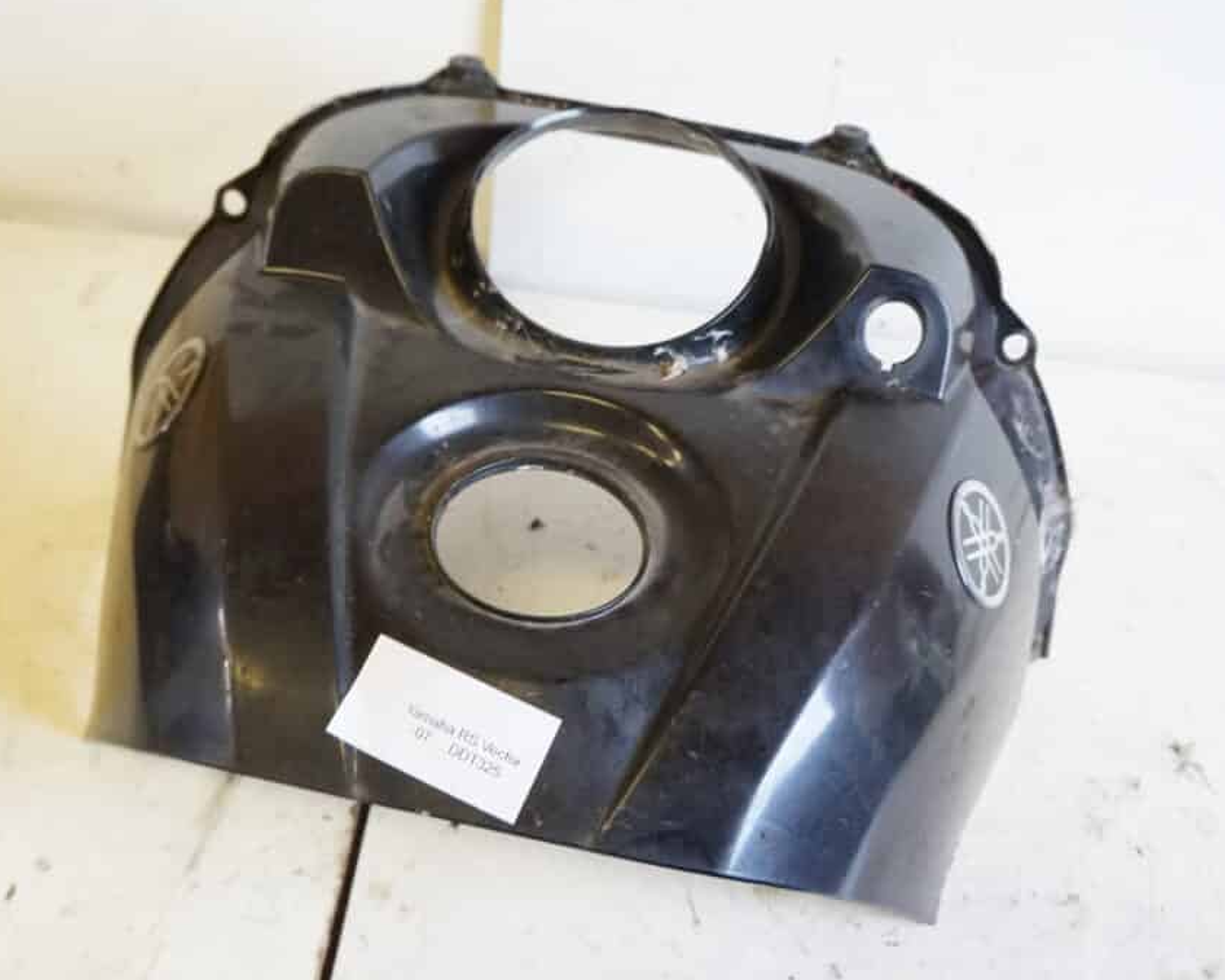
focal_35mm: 33
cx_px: 590
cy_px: 489
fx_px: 1181
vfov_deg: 45.1
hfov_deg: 54.8
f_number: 4
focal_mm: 19
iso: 2000
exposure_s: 1/60
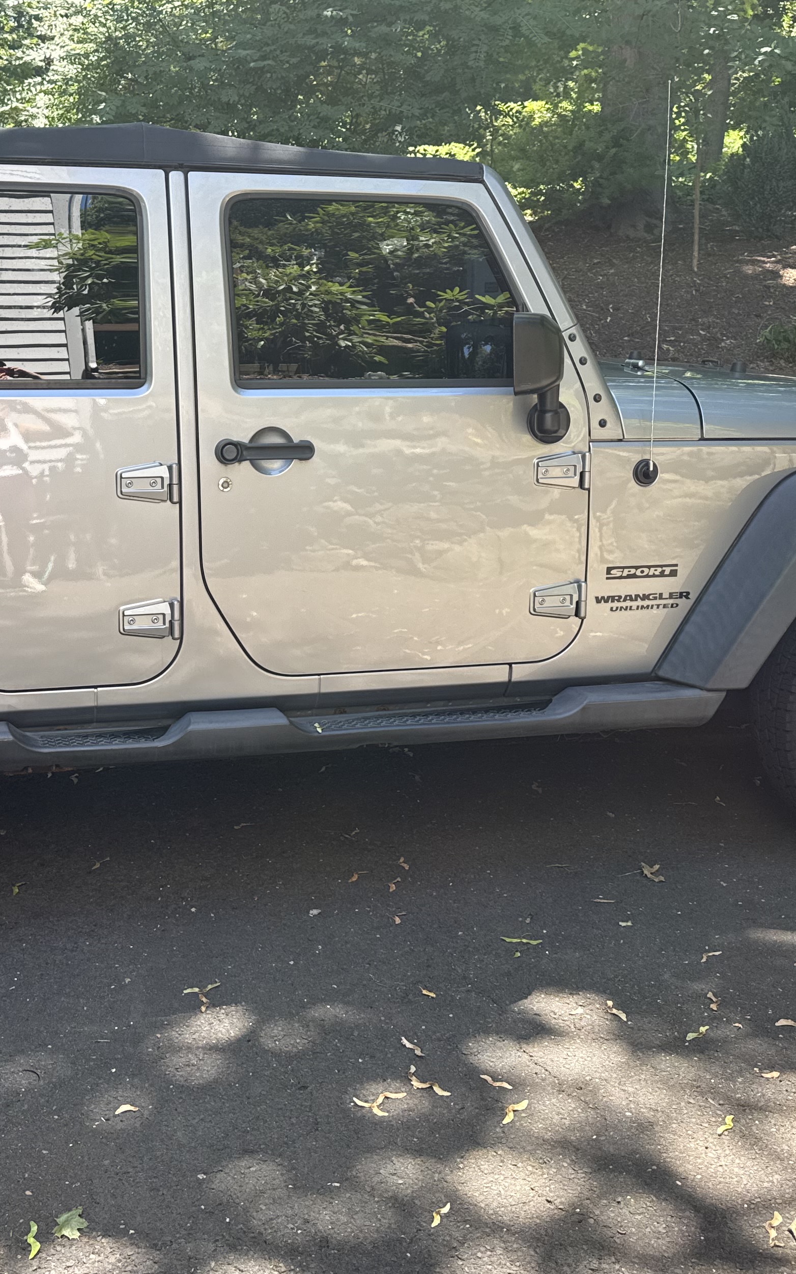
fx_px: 1423
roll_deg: +1.5
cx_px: 252
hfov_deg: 31.0
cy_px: 517
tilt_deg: -11.3
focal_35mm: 41
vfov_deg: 48.0
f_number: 1.78
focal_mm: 6.76
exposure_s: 1/397
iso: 80
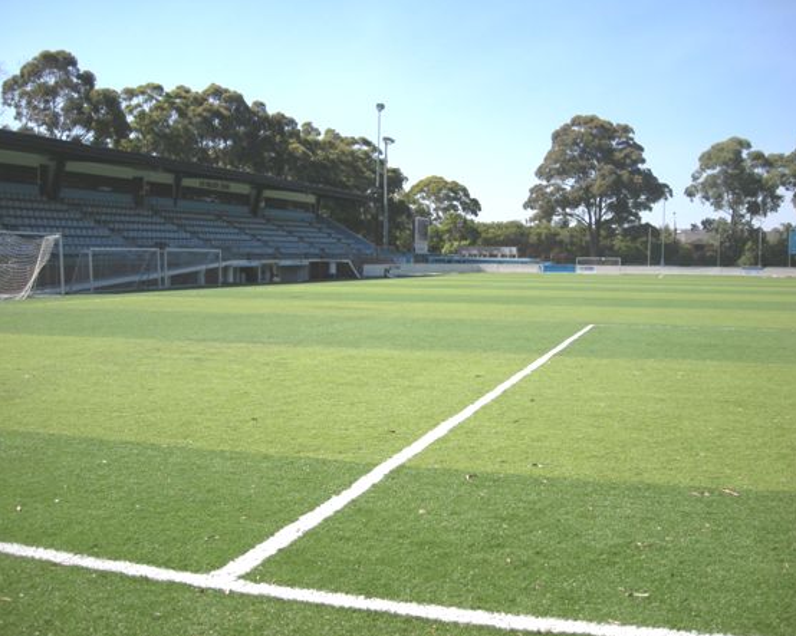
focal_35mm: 37
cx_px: 384
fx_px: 872
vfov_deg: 40.1
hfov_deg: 49.1
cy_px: 314
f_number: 5.7
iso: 64
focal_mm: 5.7
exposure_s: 1/247
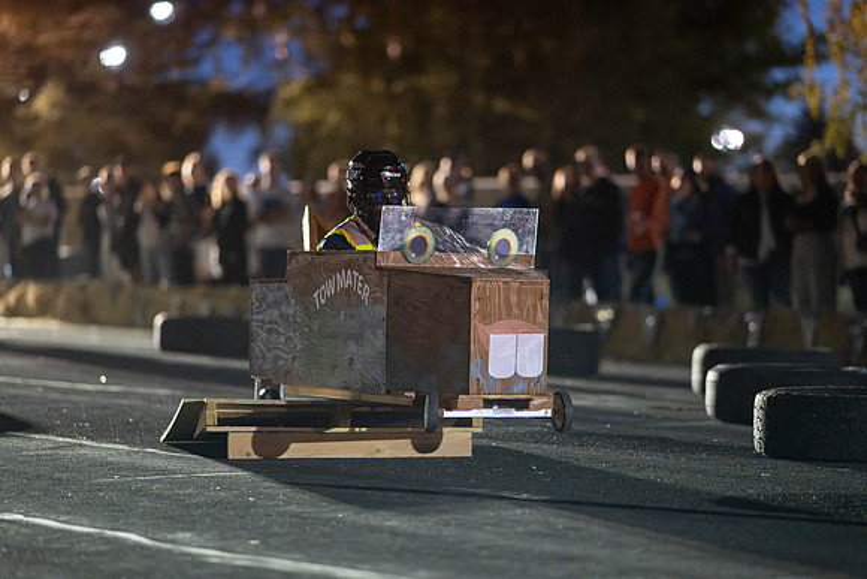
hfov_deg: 16.2
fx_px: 3051
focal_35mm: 127
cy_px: 305
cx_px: 426
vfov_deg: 10.8
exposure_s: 1/320
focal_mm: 105
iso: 8000
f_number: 1.4
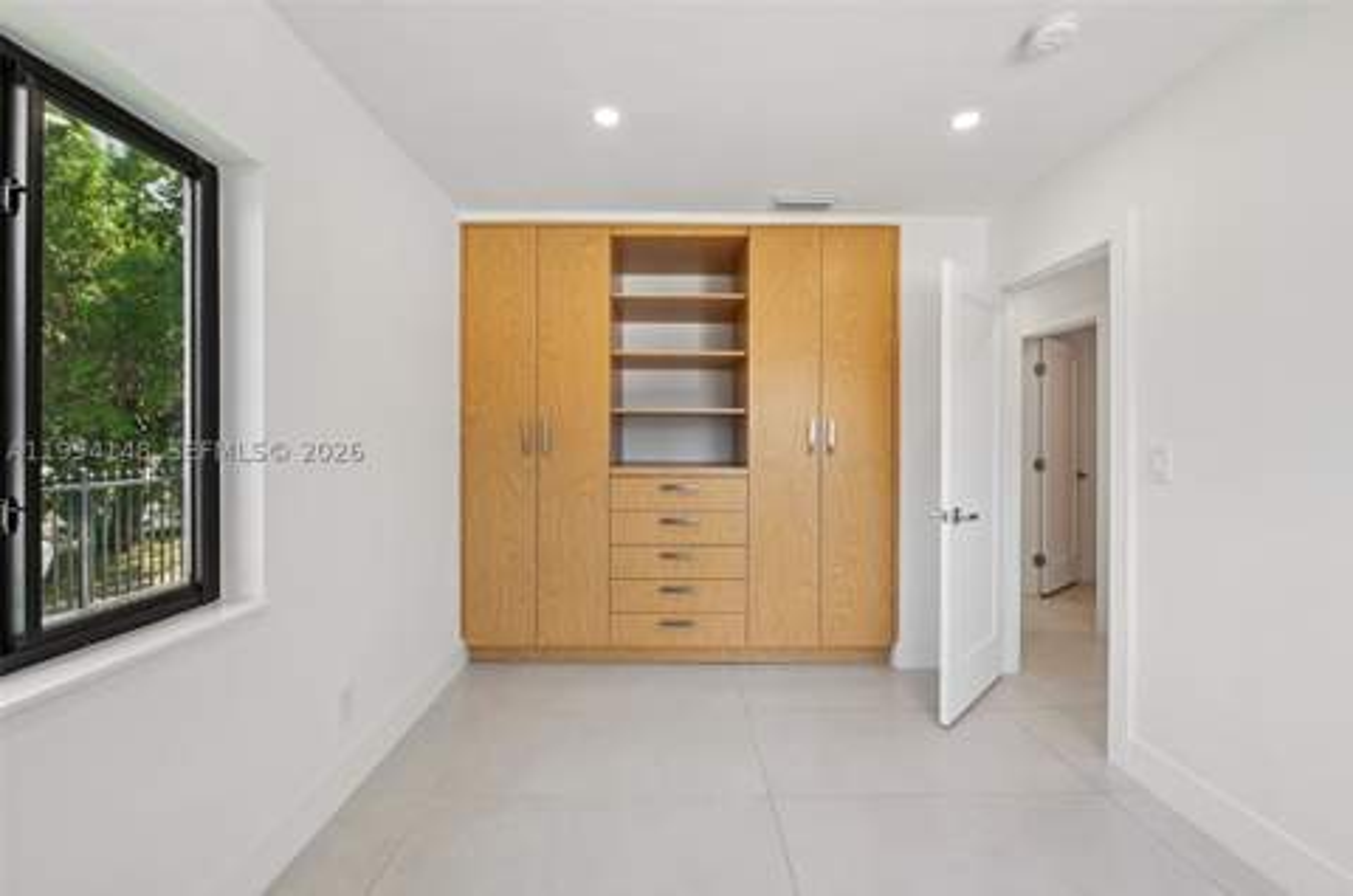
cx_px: 676
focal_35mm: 14
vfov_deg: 81.0
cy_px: 448
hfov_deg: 104.4
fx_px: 525
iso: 100
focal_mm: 14
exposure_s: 1/13
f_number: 8
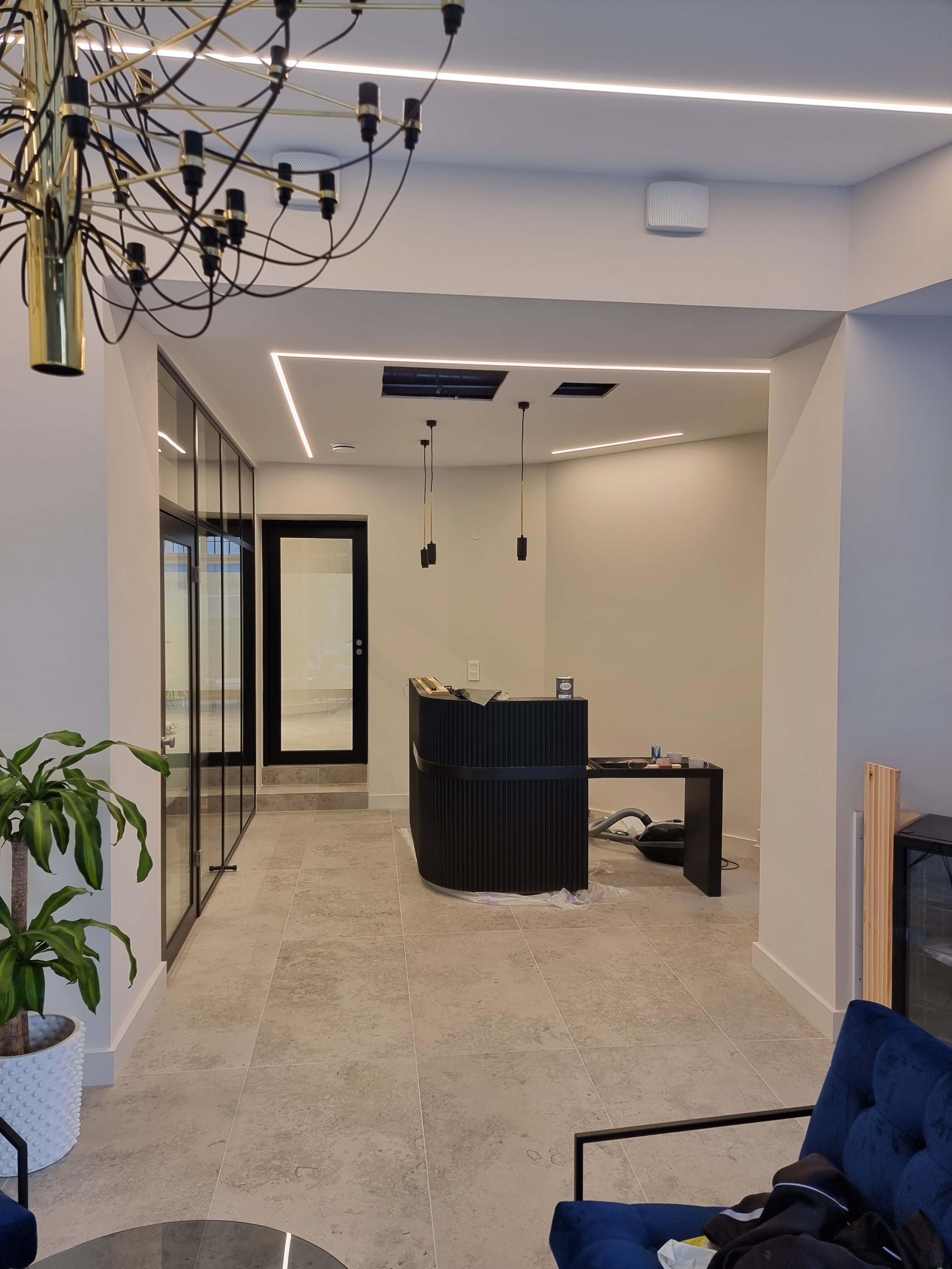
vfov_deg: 71.6
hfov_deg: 56.8
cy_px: 634
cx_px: 476
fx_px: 880
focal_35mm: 24
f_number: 1.8
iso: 80
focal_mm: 6.7
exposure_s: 1/54
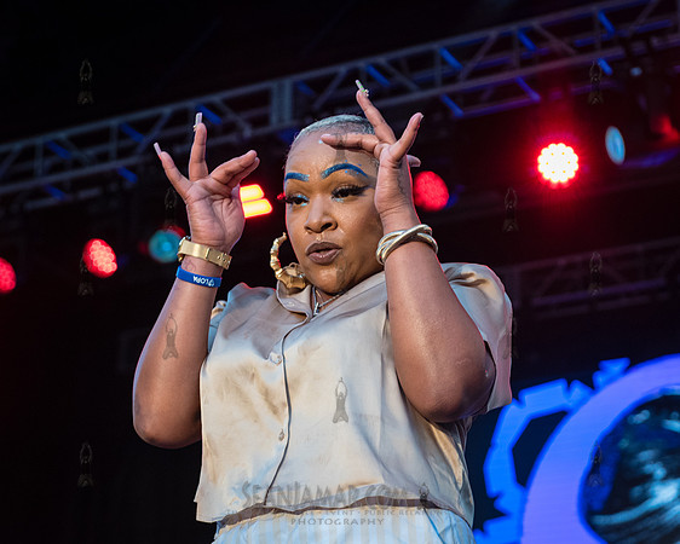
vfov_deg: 17.4
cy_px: 246
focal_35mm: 88
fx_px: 1779
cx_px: 351
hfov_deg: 21.6
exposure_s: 1/640
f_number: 4
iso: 2000
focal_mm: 70
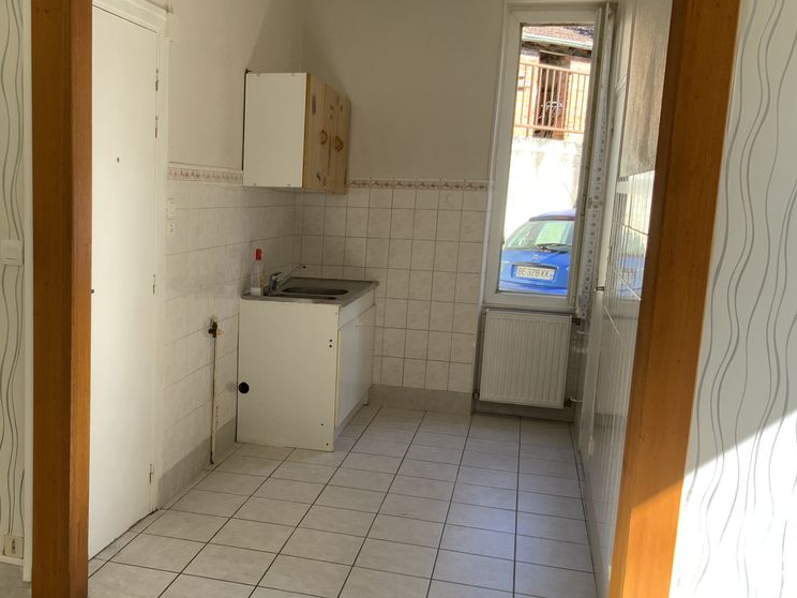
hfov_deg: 47.1
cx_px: 262
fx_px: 898
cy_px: 339
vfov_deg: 36.8
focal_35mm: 39
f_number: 1.8
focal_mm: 3
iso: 25
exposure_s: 1/122
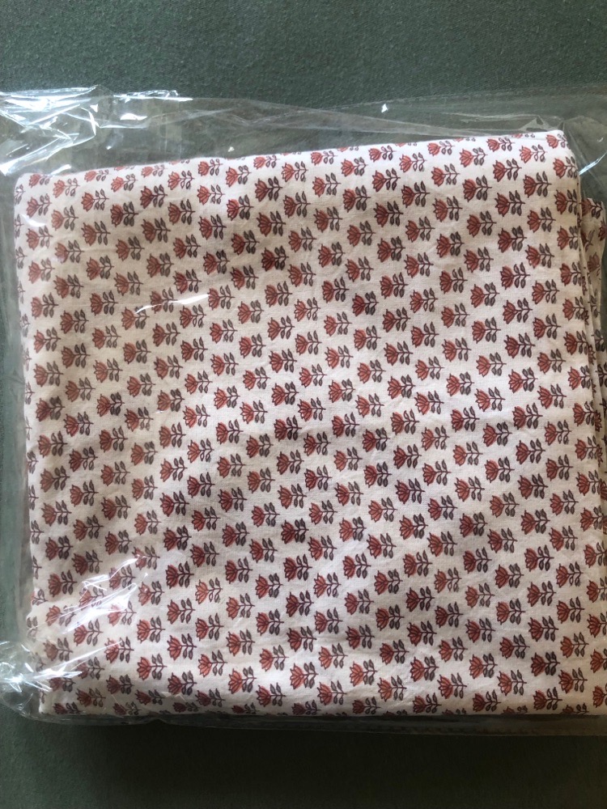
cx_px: 304
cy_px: 404
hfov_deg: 49.7
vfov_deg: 63.4
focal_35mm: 28
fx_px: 655
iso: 40
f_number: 1.8
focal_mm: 3.99
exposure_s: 1/24
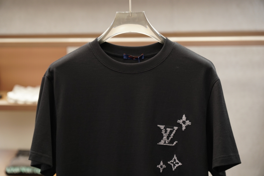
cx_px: 132
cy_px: 88
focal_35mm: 86
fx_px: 627
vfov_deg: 16.0
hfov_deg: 23.8
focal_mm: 57
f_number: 3.5
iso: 400
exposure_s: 1/125
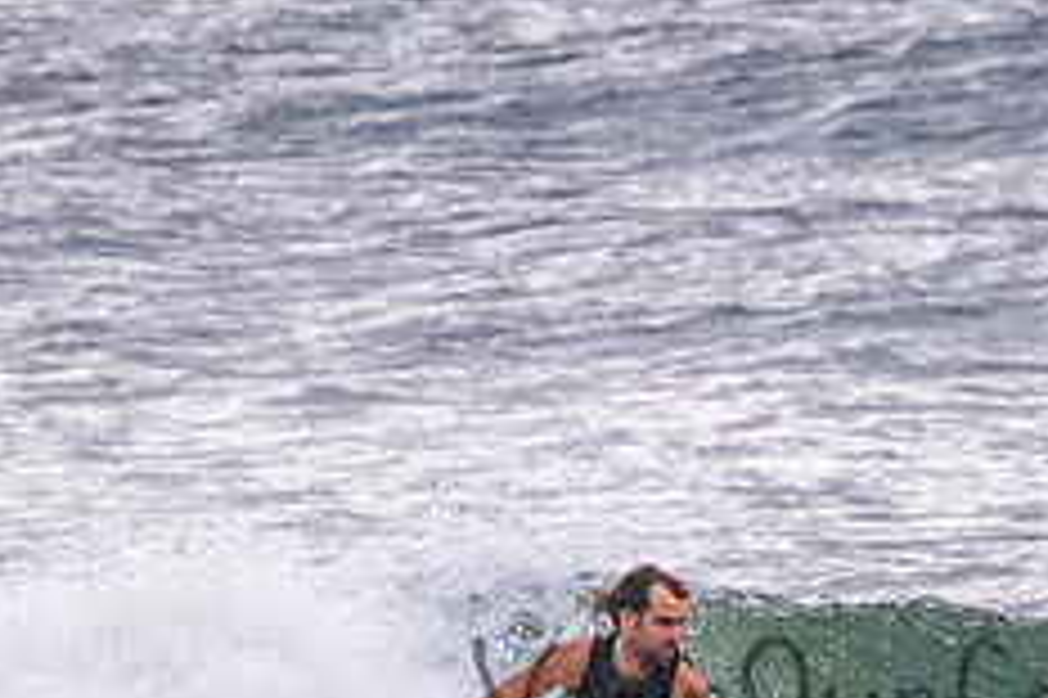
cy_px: 669
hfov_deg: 1.0
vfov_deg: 0.7
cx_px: 936
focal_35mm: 1991
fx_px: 57917
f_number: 11
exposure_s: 1/2000
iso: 2800
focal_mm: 800
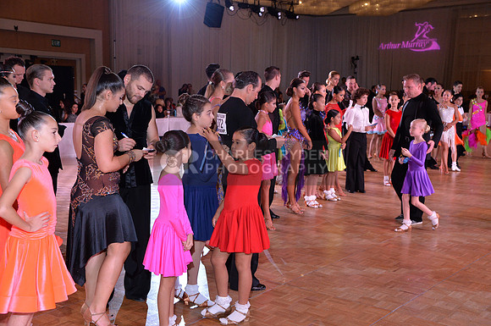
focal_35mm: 48
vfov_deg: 28.0
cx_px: 246
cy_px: 163
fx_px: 654
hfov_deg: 41.2
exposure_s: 1/250
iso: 2000
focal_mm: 48
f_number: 5.6
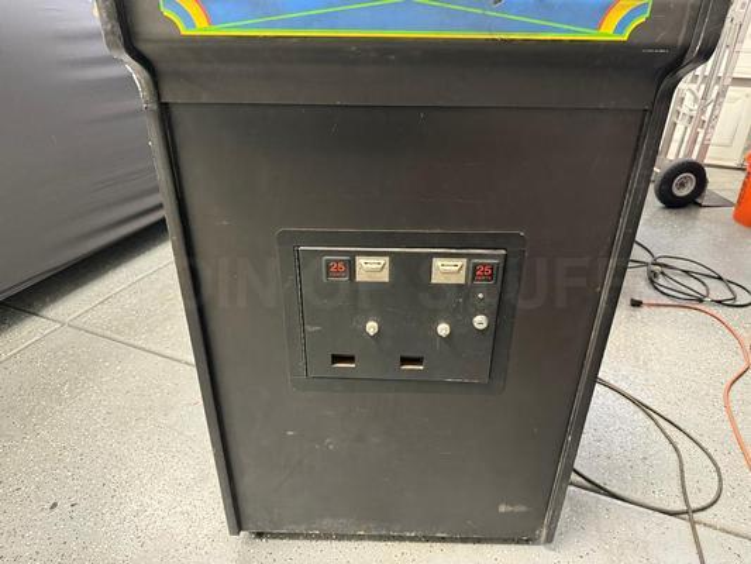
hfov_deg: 71.6
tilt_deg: -29.8
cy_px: 282
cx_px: 376
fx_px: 521
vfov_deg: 56.8
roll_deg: -0.1
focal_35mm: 24
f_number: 1.78
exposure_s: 1/40
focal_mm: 6.76
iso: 800
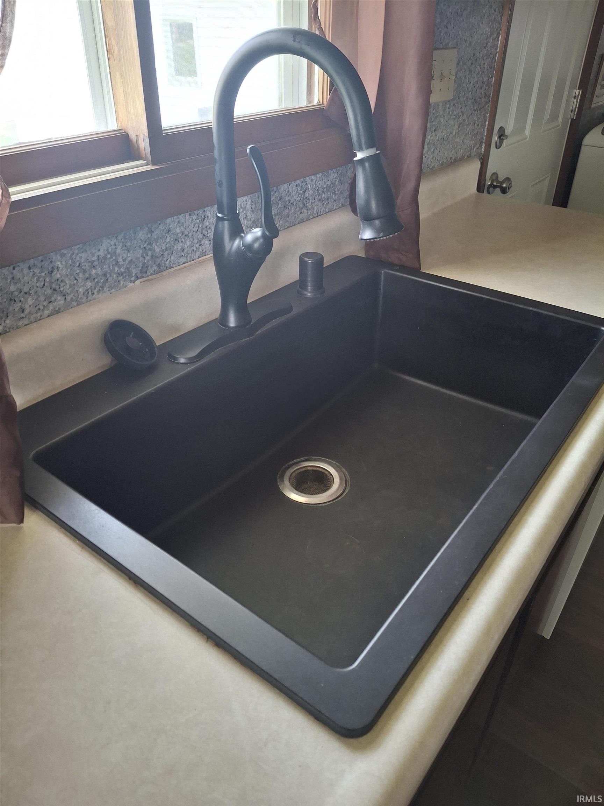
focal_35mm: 25
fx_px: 582
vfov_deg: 69.4
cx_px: 302
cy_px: 403
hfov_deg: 54.9
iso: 160
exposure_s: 1/60
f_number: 1.8
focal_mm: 4.69
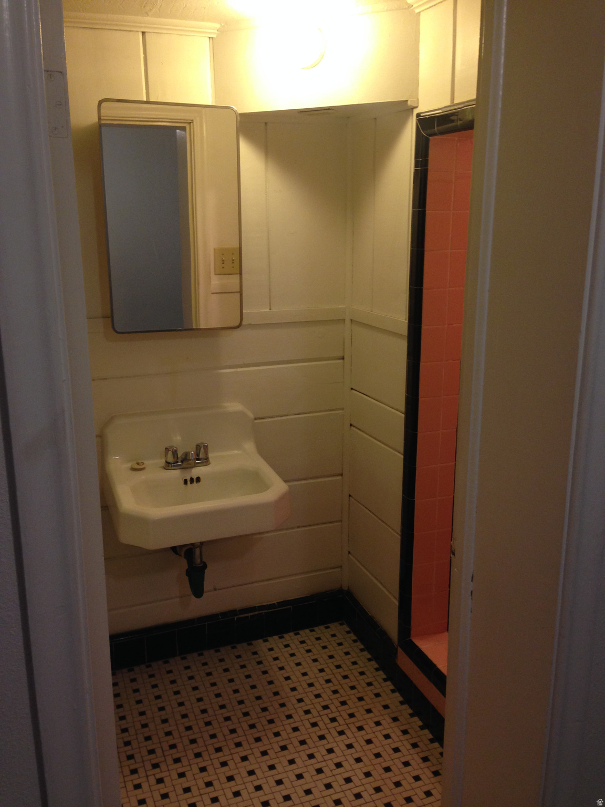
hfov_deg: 42.9
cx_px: 302
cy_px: 404
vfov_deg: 55.4
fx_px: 769
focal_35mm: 33
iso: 125
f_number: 2.4
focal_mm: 4.12
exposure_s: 1/20
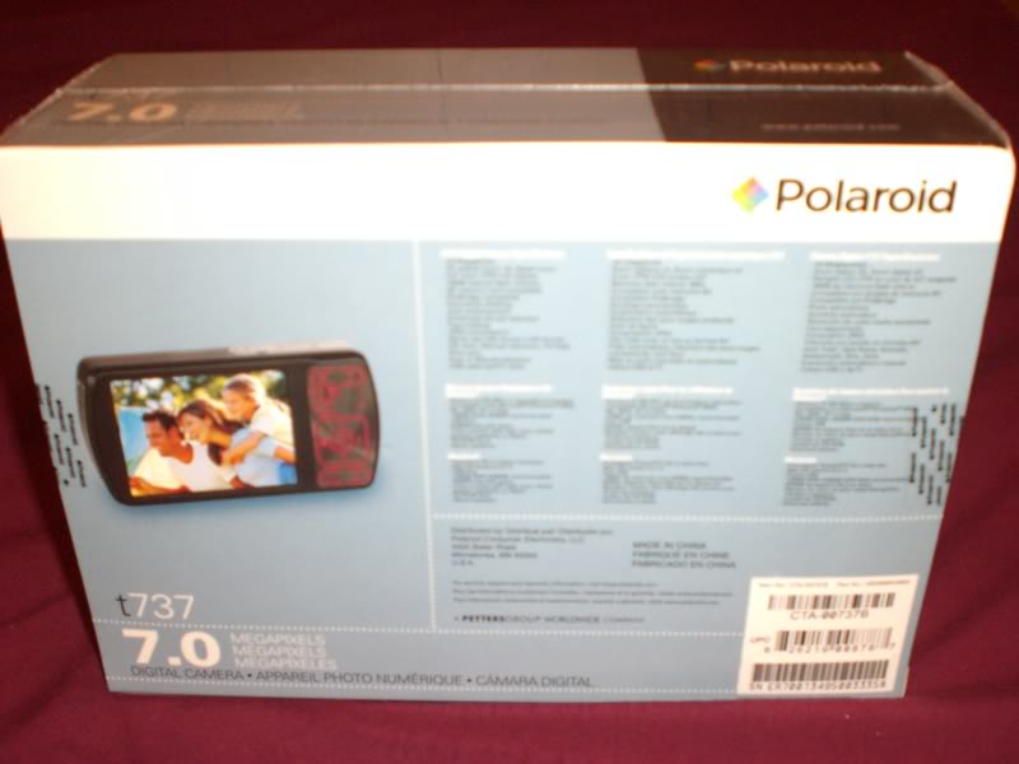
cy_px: 382
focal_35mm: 38
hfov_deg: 49.0
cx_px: 510
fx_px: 1119
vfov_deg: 37.7
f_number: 3.1
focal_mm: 6.3
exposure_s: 1/60
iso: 200
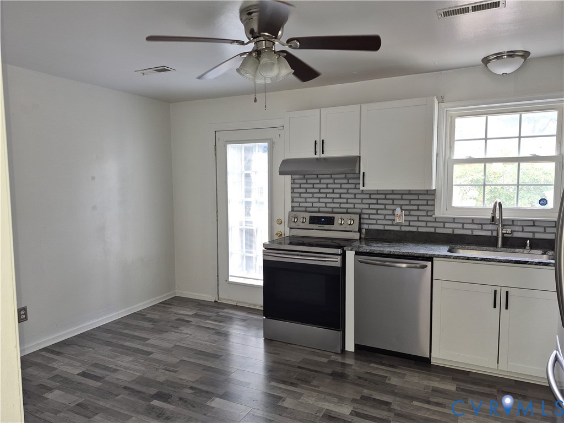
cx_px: 282
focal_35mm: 23
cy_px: 212
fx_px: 375
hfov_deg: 73.9
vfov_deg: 58.9
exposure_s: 1/60
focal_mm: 5.4
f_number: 1.8
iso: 80
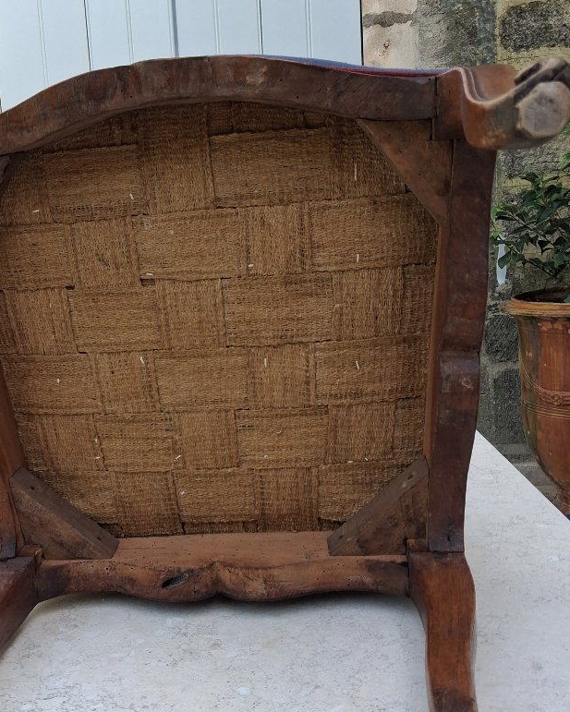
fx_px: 864
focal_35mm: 41
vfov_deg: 44.7
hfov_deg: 36.2
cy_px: 396
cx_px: 199
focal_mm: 4
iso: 40
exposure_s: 1/120
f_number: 1.8
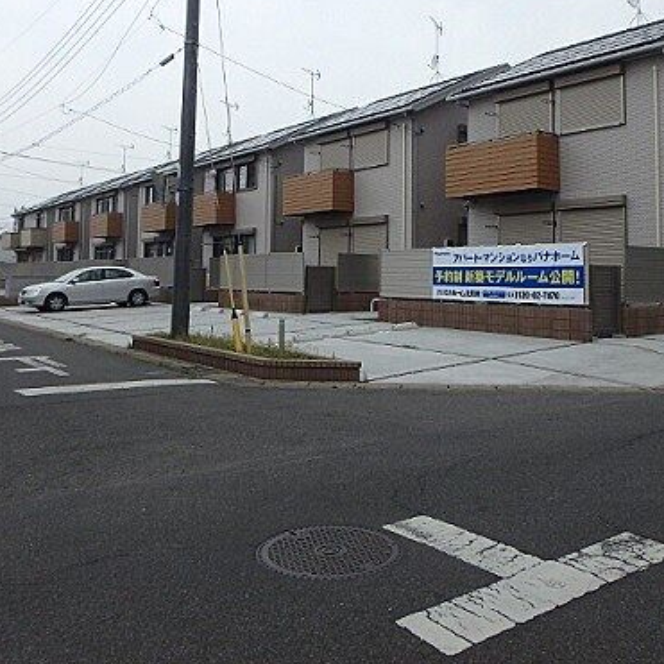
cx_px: 390
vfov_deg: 50.4
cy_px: 238
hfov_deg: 50.8
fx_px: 694
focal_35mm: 32
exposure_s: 1/400
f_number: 6
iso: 125
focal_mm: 3.7
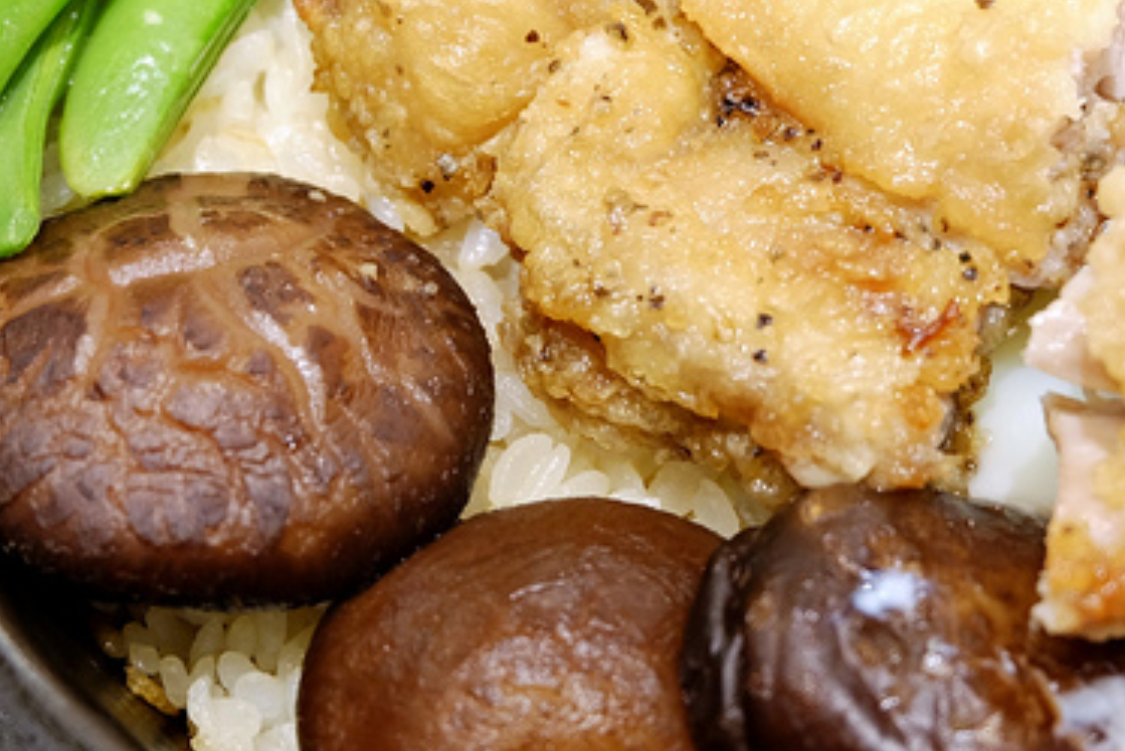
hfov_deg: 22.6
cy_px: 427
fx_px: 2813
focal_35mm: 90
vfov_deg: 15.2
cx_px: 537
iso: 800
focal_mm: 28.2
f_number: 4.5
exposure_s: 1/8.5
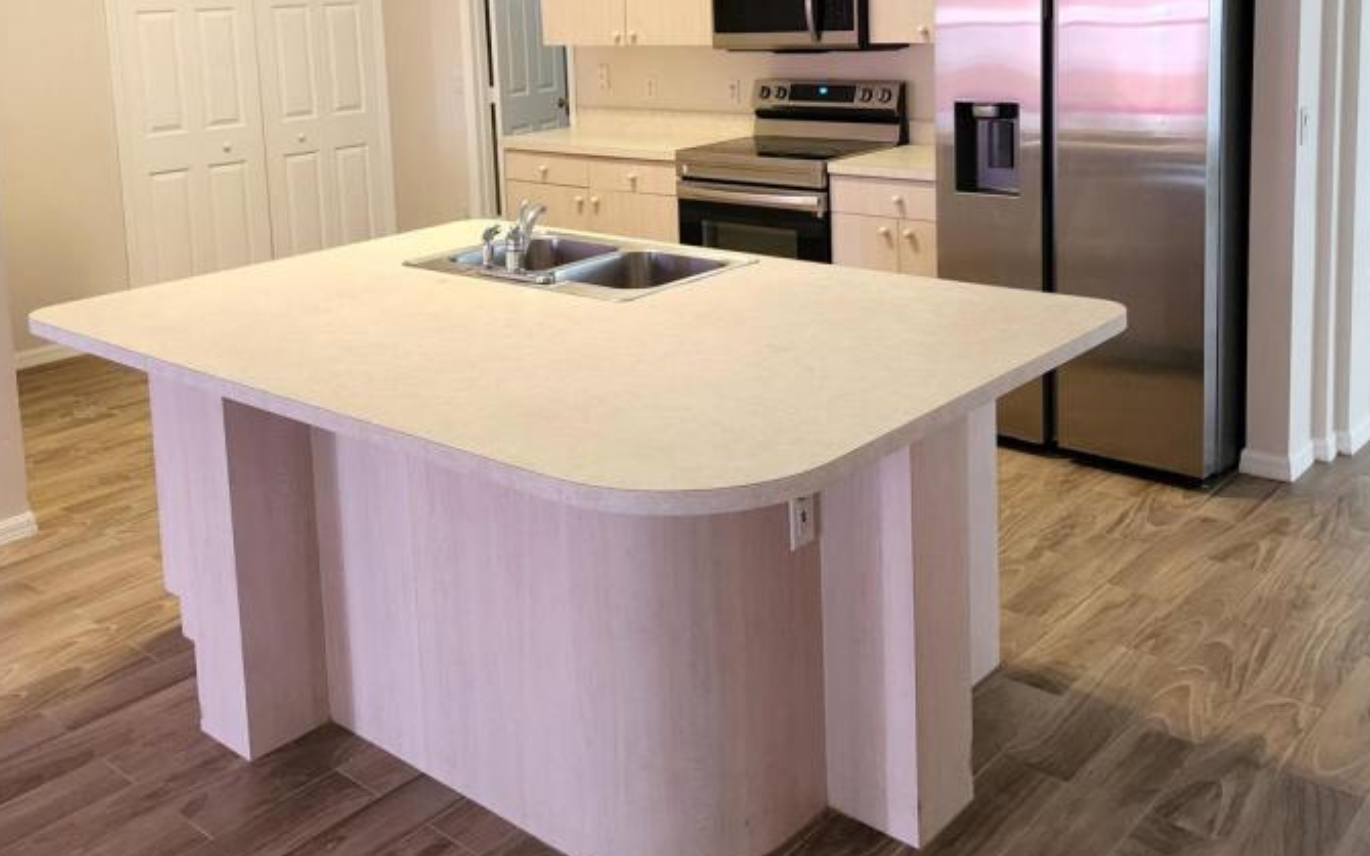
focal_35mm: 35
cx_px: 614
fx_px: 1307
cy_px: 178
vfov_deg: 35.2
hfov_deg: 55.2
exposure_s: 1/120
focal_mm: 6.4
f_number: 1.8
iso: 1000
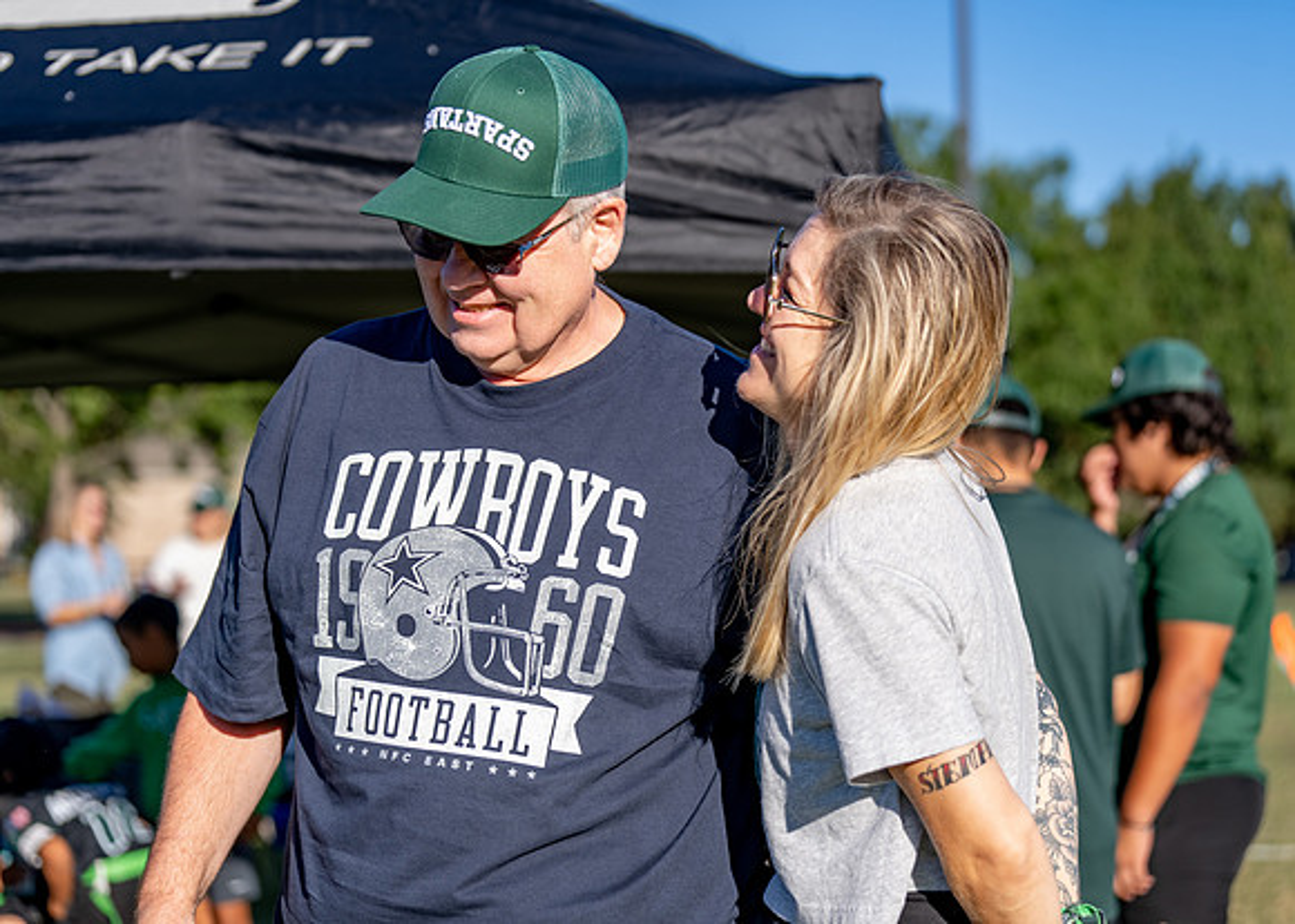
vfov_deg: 19.4
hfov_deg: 27.0
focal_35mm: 73
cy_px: 462
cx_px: 648
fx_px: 2697
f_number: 2.8
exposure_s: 1/1000
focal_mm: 70
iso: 100
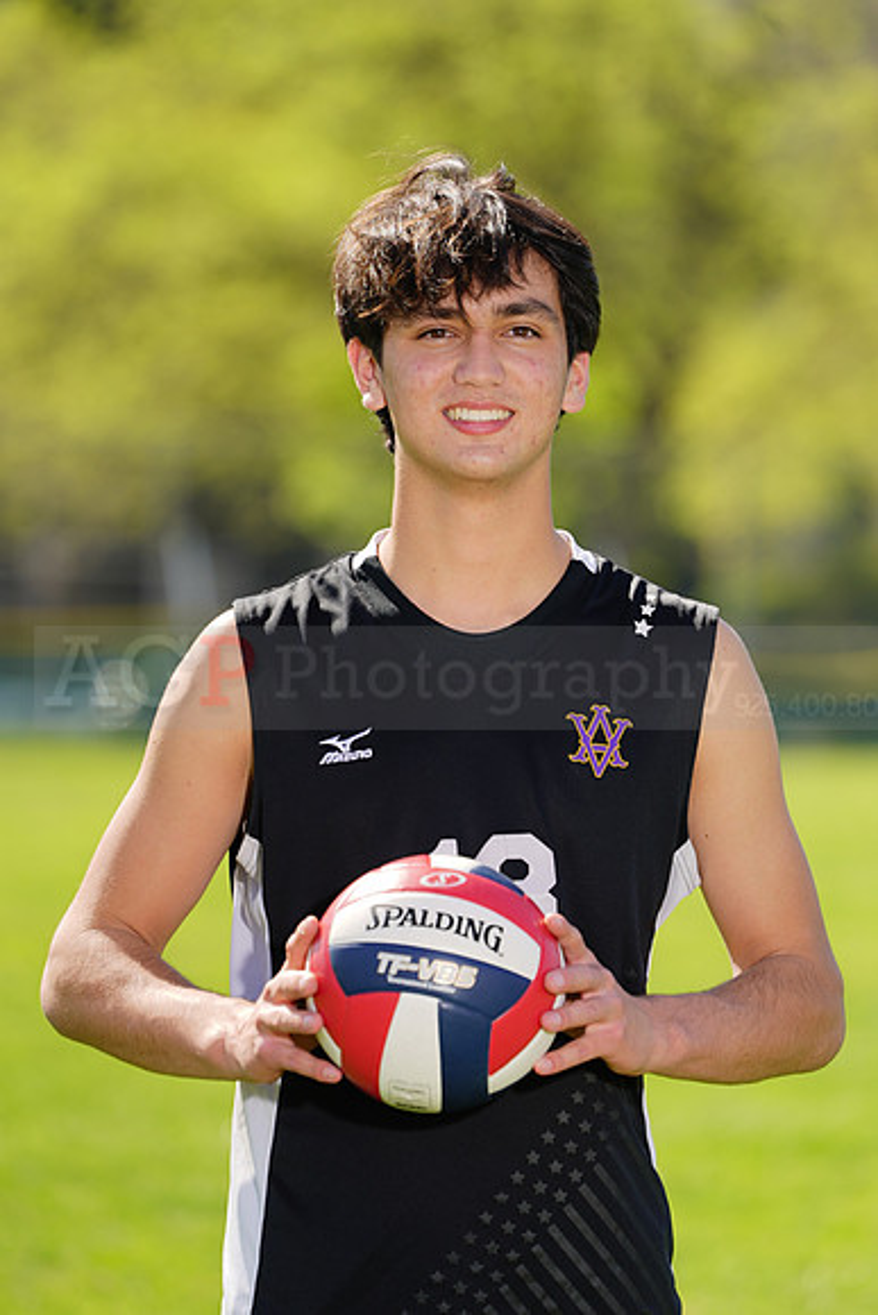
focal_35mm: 324
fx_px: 11845
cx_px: 439
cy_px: 658
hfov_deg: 4.2
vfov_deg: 6.4
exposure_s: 1/200
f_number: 6.3
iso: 64
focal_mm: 324
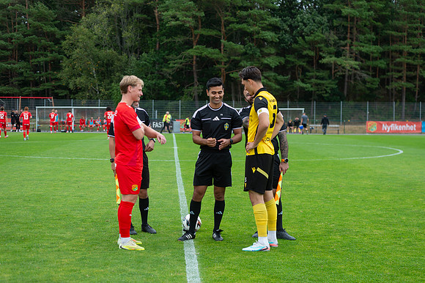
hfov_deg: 28.9
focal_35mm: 70
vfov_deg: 19.4
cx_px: 212
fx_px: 826
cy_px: 142
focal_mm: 70
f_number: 4
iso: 220
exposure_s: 1/500
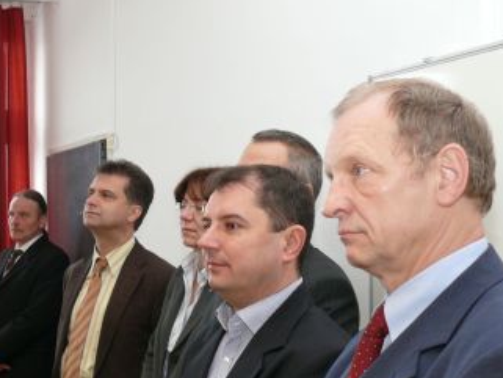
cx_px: 215
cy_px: 257
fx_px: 1018
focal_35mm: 70
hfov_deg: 27.7
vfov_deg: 20.9
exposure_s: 1/30
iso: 100
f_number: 2.8
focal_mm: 9
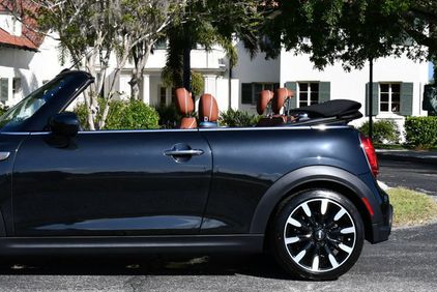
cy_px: 121
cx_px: 109
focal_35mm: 91
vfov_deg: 15.0
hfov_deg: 22.2
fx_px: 1105
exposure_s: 1/250
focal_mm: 30
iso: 110
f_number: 8
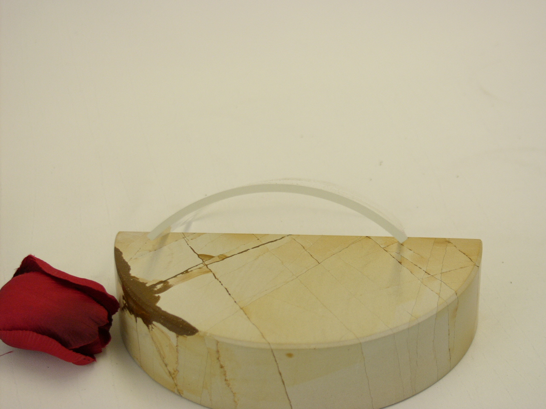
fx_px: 1420
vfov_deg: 16.4
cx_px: 273
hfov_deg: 21.8
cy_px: 204
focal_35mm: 90
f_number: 2.4
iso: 100
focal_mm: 22.5
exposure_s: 1/40
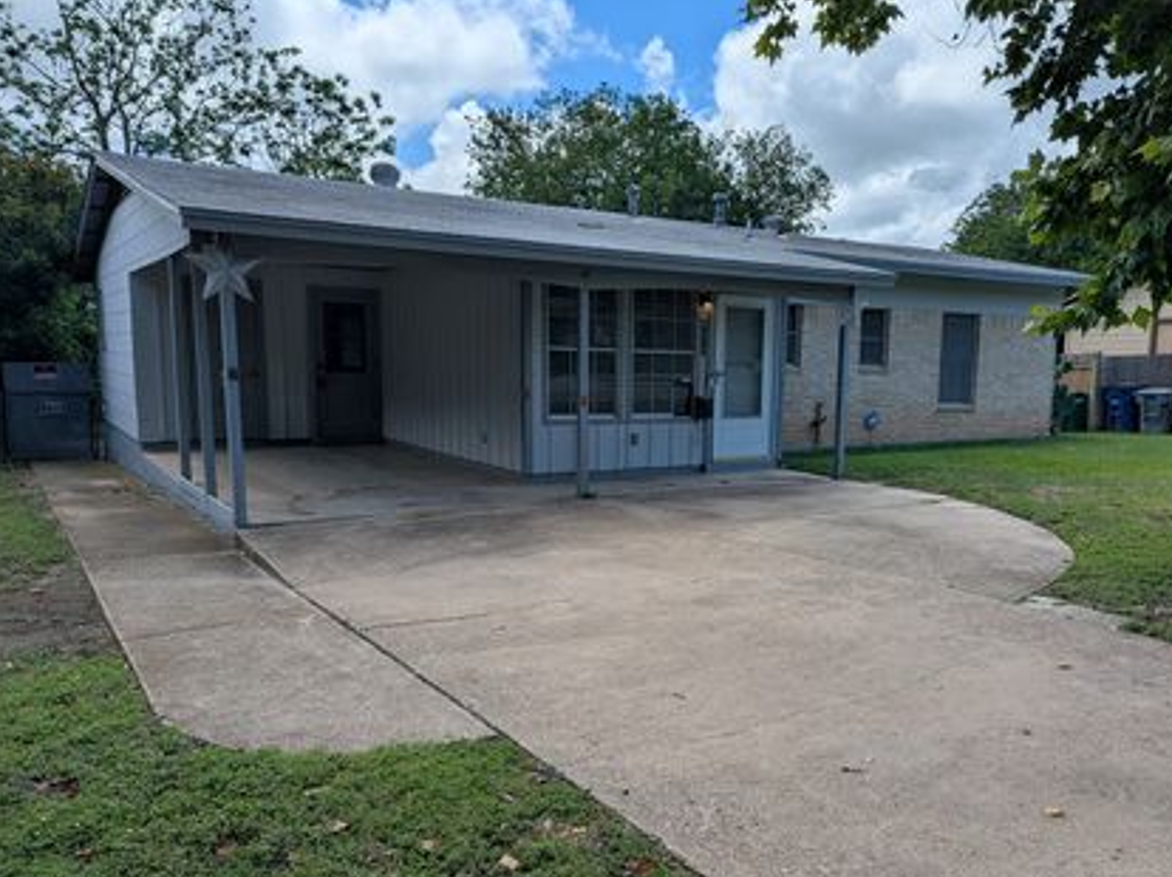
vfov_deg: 48.1
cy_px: 474
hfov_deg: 61.2
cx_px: 696
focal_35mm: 29
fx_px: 981
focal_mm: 6.81
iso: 48
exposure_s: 1/3145
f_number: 1.85
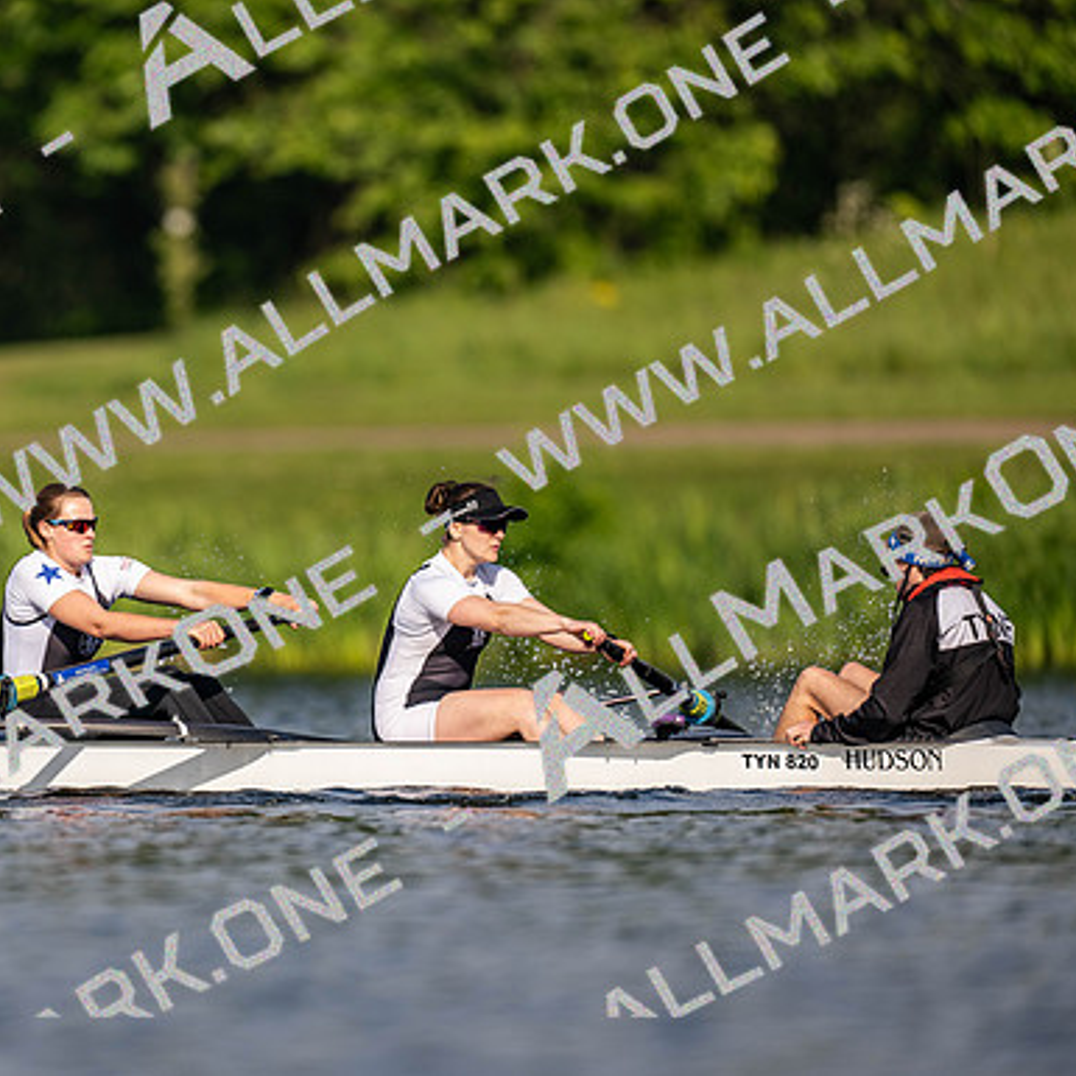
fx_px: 27044
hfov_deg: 2.3
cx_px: 293
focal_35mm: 769
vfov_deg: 2.3
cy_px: 538
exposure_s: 1/2500
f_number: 4
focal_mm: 600
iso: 220
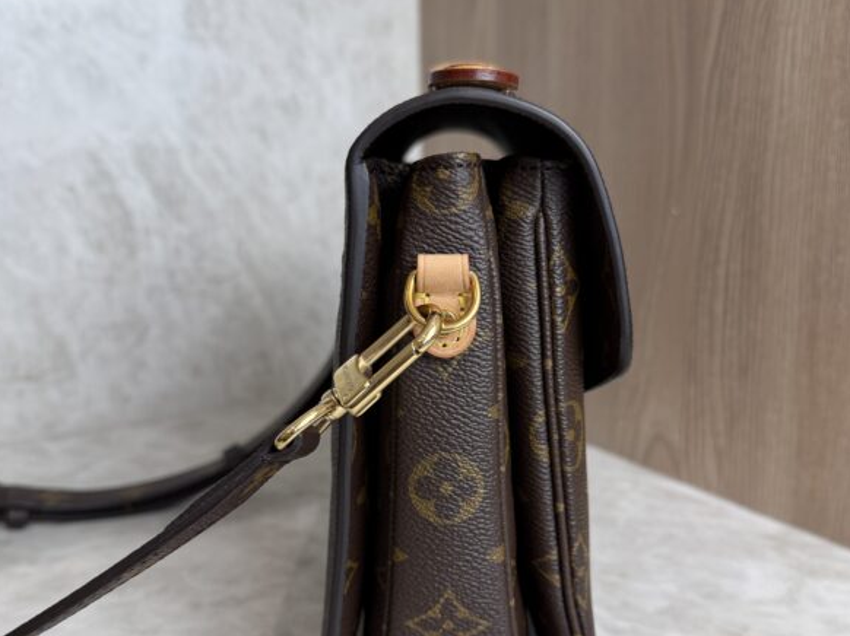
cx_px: 429
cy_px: 382
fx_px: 810
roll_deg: +0.1
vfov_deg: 42.7
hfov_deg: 55.4
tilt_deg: -13.9
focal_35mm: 33
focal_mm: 6.76
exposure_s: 1/120
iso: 100
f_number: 1.78
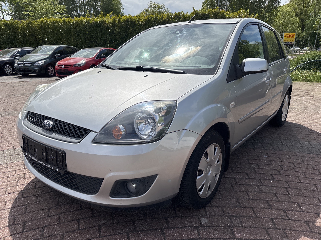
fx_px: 241
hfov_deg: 67.3
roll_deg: +1.2
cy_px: 120
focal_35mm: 26
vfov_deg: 53.1
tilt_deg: -17.5
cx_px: 160
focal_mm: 5.96
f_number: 1.6
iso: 50
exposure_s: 1/7692
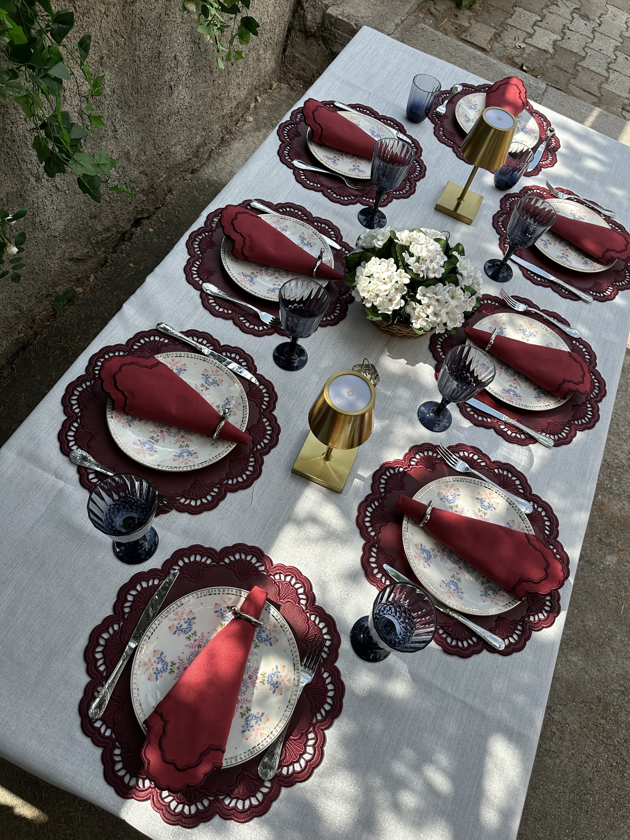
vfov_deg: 71.6
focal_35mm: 24
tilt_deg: -59.2
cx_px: 315
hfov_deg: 56.8
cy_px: 420
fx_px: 582
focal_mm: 6.86
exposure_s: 1/2410
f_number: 1.78
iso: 80
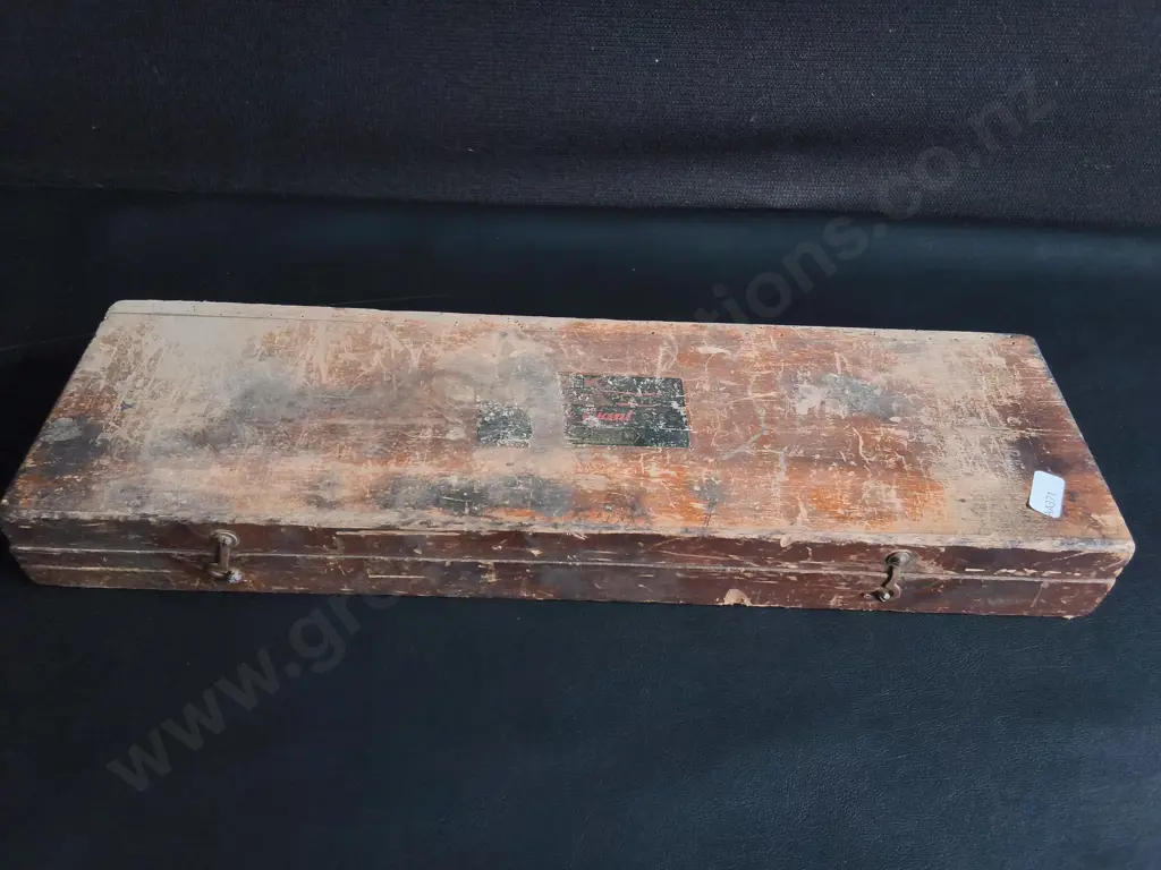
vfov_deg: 51.4
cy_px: 435
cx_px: 580
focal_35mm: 27
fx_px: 906
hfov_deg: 65.3
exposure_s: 1/120
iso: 250
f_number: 2
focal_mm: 2.87
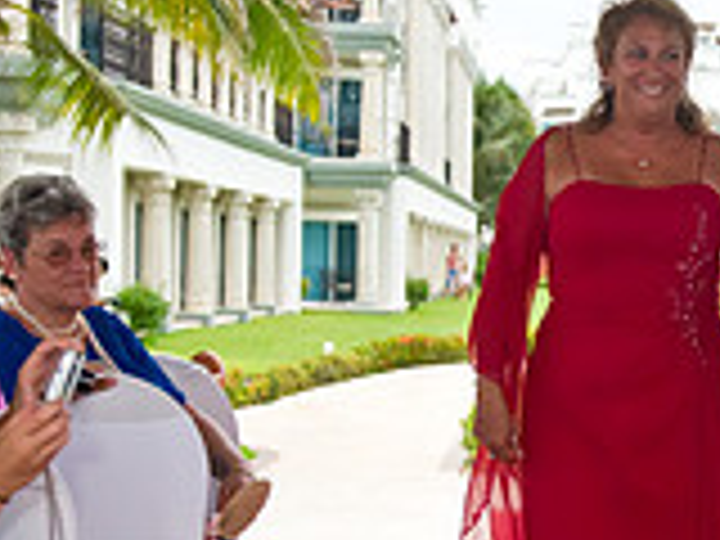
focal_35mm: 132
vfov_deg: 11.2
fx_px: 2746
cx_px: 900
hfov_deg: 14.4
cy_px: 270
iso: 1600
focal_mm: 38
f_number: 3.5
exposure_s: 1/2500
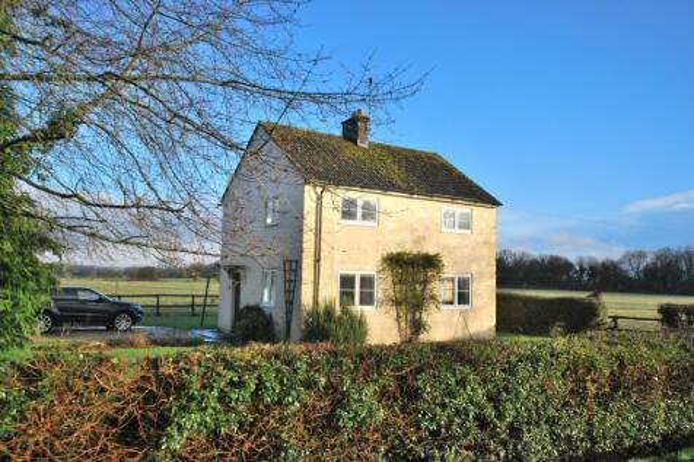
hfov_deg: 61.9
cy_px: 231
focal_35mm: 30
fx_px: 578
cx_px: 347
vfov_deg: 43.6
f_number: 5.6
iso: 400
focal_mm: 20
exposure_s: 1/1250
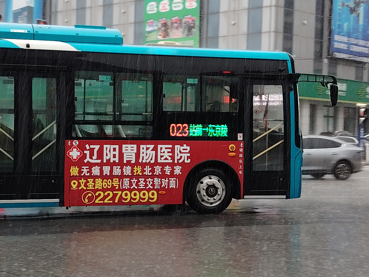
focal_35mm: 71
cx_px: 184
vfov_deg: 20.7
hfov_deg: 27.4
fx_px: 757
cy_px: 138
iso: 100
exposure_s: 1/100
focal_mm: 5.25
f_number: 1.75
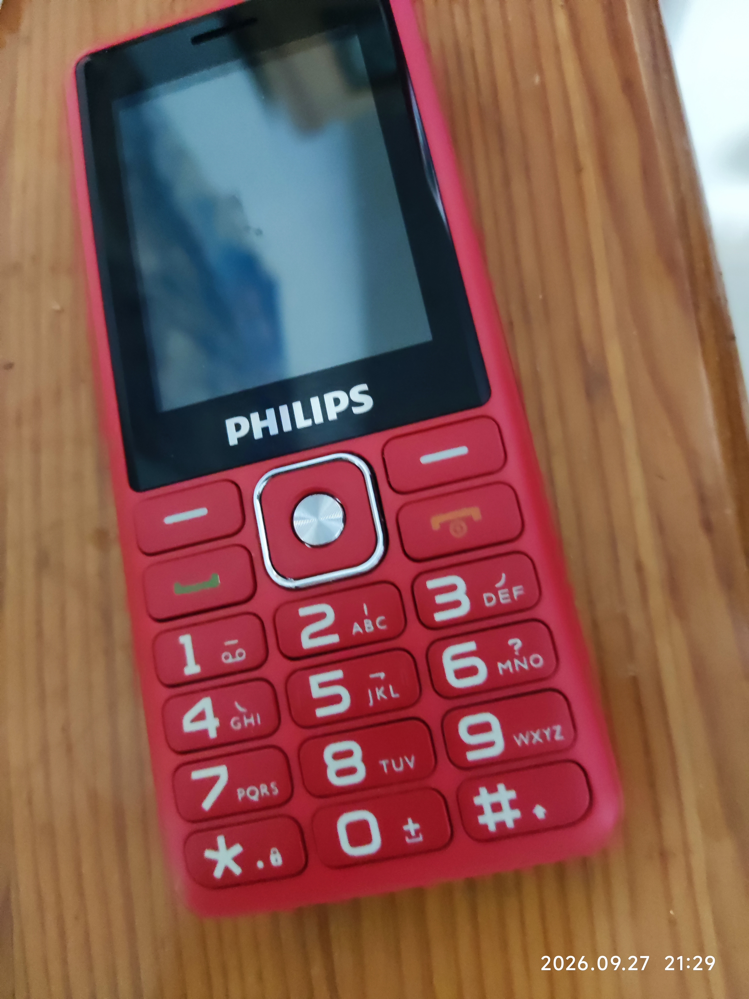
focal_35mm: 25
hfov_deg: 54.9
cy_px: 500
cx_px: 374
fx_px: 721
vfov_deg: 69.4
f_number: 1.79
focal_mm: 4.71
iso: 2293
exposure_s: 1/17
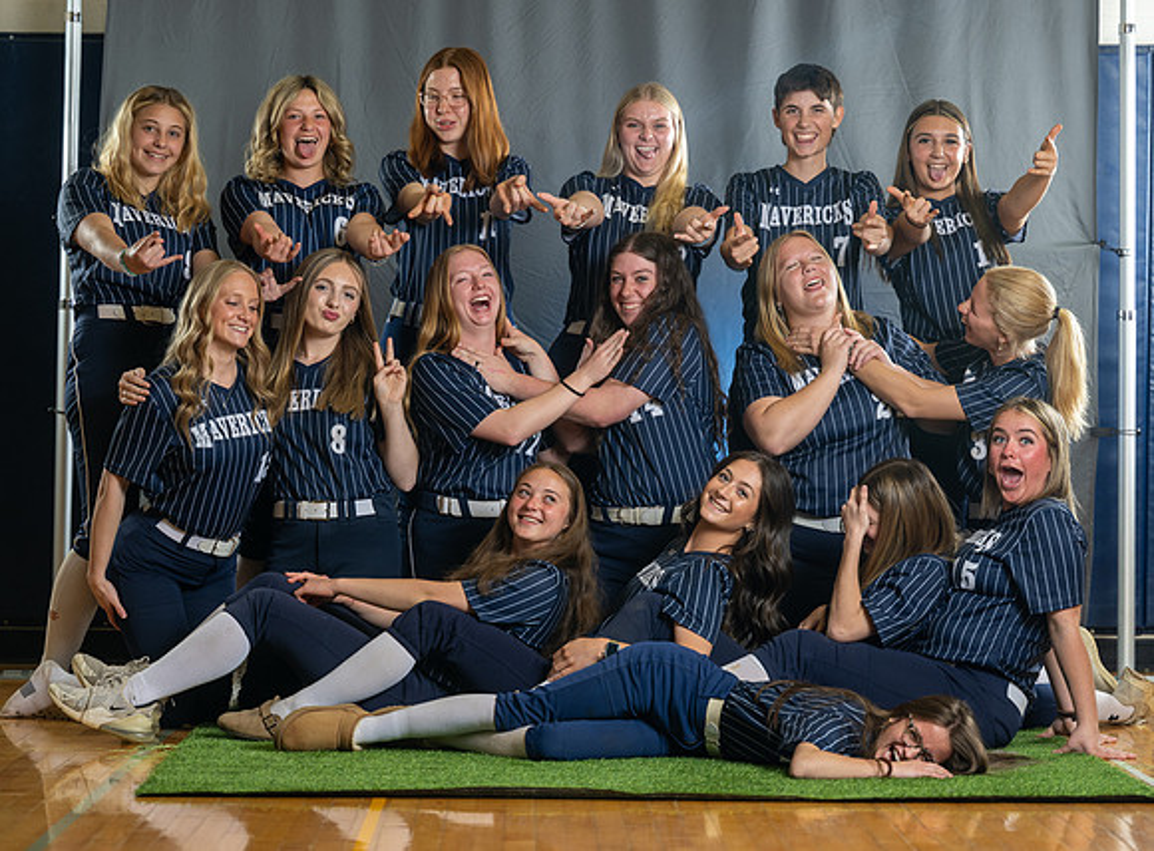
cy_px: 469
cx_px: 637
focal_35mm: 118
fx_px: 3910
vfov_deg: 12.4
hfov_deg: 16.8
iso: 200
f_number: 2.8
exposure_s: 1/200
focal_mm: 86
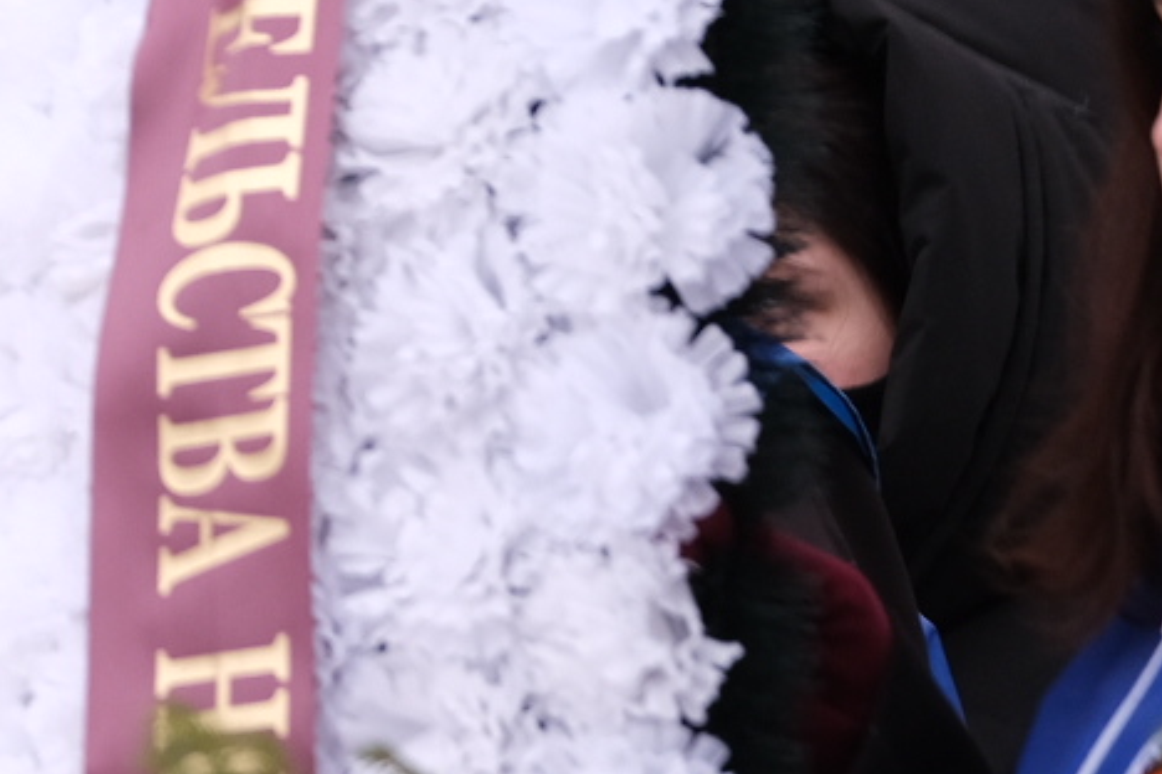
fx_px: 25723
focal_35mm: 797
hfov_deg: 2.6
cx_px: -1035
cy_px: 556
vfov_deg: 1.7
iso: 500
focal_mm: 140
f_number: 2.8
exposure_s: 1/640
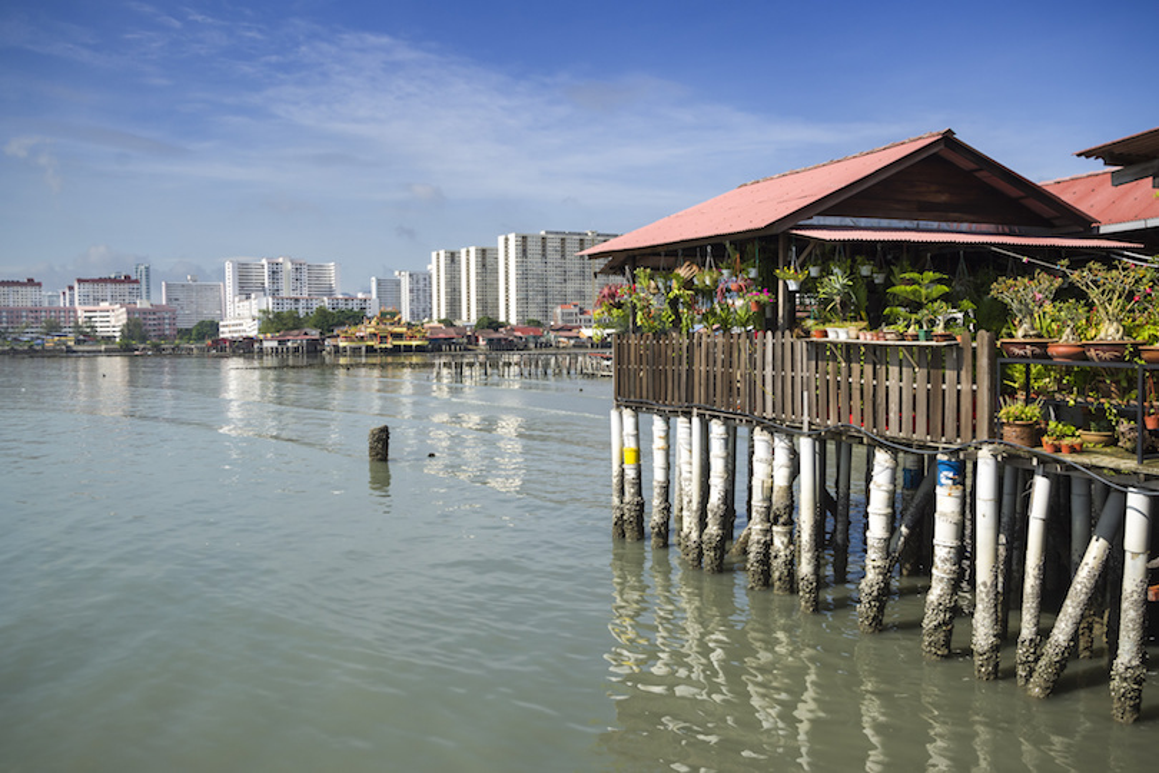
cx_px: 580
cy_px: 386
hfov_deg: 61.9
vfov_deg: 43.6
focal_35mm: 30
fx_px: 966
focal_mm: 20
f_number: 8
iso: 180
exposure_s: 1/640
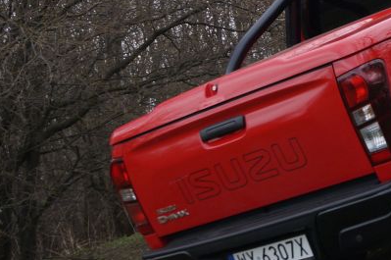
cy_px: 47
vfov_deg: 13.6
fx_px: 1085
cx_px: 450
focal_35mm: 100
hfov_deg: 19.4
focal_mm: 26
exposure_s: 1/125
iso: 100
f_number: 6.3
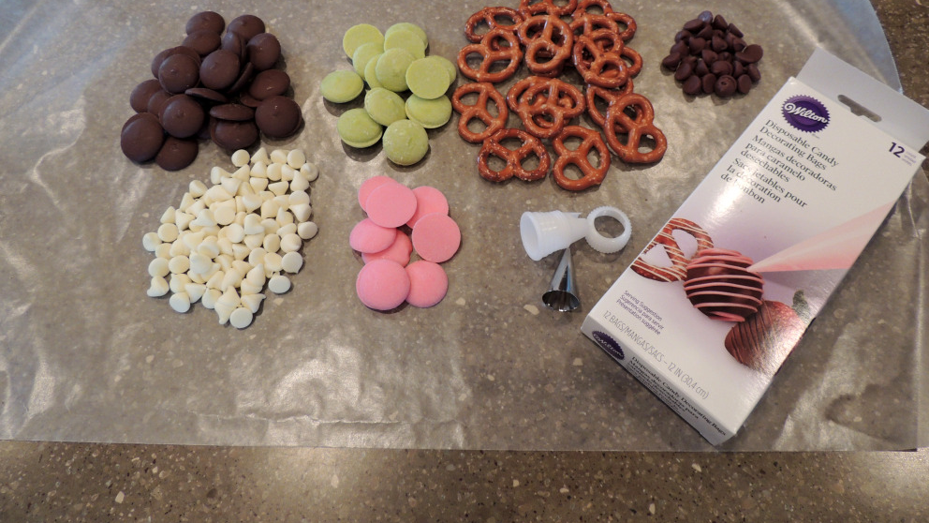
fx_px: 665
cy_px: 167
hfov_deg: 69.9
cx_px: 464
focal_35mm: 27
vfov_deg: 42.2
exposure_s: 1/30
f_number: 3
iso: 220
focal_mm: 4.3
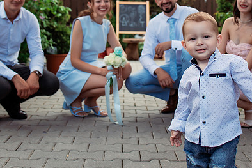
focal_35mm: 58
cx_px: 143
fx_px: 406
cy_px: 49
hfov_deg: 34.4
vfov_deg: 23.2
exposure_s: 1/320
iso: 320
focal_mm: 35
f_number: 4
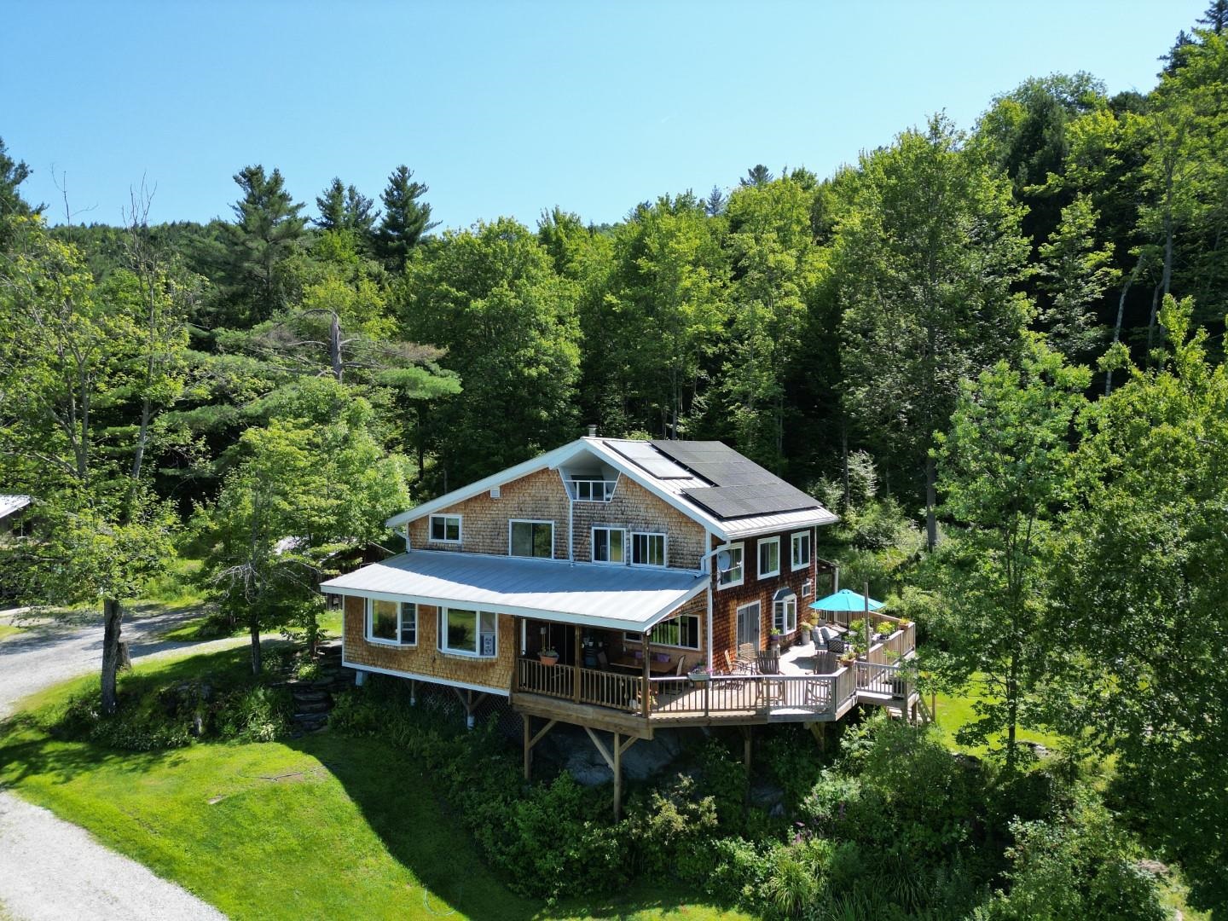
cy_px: 460
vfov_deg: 56.8
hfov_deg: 71.6
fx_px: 851
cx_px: 614
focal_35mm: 24
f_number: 1.7
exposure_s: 1/1500
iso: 100
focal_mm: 6.72
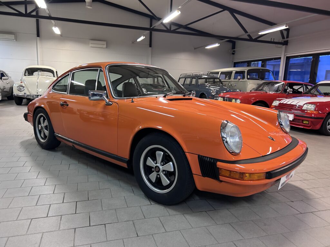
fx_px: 248
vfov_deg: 53.1
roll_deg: -3.3
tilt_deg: -10.9
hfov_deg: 67.3
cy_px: 124
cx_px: 165
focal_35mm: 26
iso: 250
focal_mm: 5.7
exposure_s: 1/50
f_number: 1.5
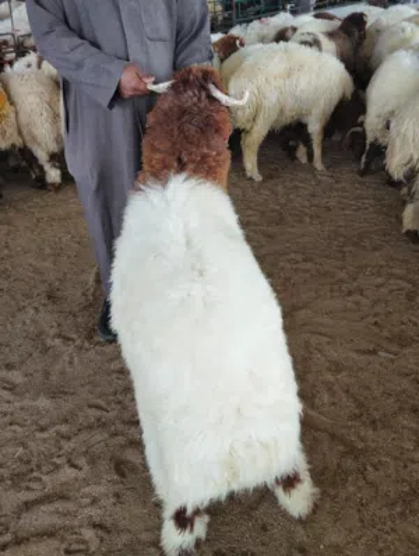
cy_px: 278
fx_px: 467
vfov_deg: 61.6
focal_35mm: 29
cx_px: 210
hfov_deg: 48.4
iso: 51
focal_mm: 4.25
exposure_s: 1/100
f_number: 1.8
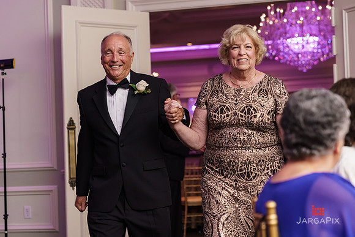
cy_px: 118
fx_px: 788
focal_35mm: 80
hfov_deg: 25.4
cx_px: 153
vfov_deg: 17.1
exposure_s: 1/160
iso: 1250
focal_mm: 70
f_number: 2.8
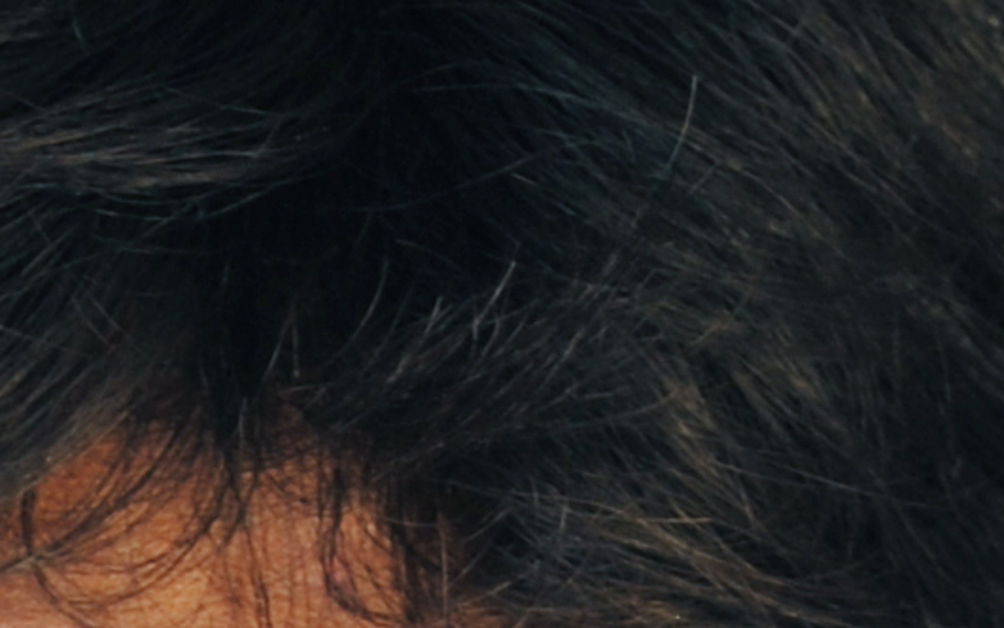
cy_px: 2149
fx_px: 16795
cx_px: 242
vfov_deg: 2.1
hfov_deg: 3.4
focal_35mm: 614
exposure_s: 1/125
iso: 100
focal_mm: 55
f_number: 6.3
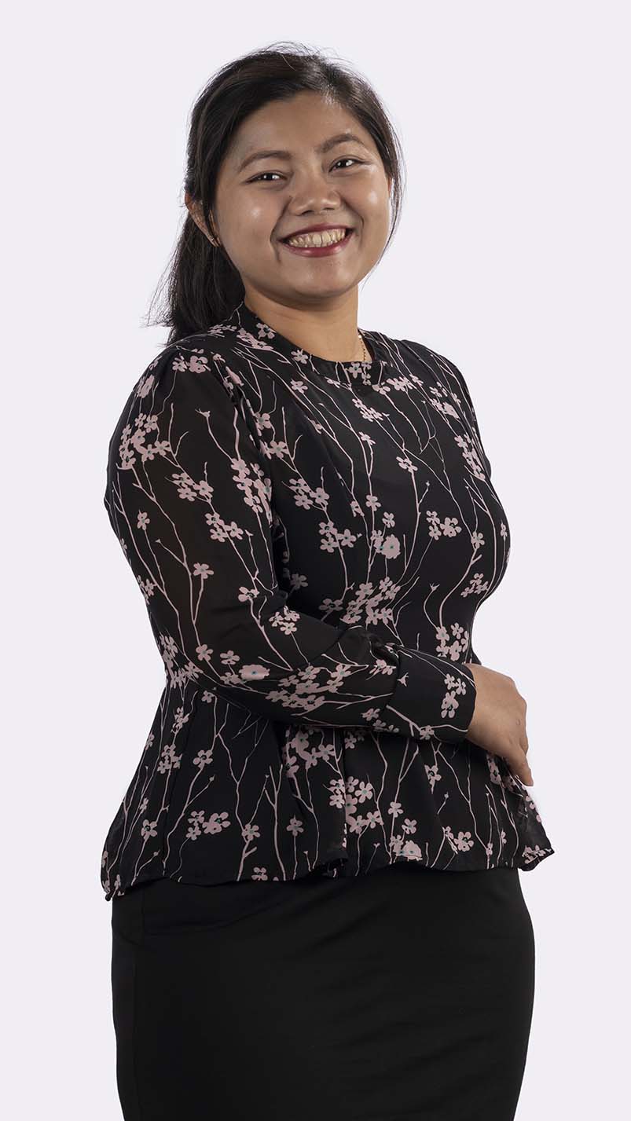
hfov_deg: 10.9
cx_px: 321
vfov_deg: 19.3
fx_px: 3301
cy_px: 562
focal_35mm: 111
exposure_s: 1/250
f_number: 9
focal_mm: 105
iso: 100
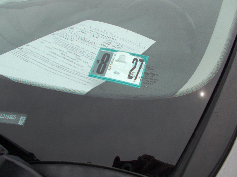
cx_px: 118
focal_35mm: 26
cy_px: 88
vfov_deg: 53.1
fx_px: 178
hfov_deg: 67.3
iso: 80
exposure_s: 1/100
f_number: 8
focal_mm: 4.6
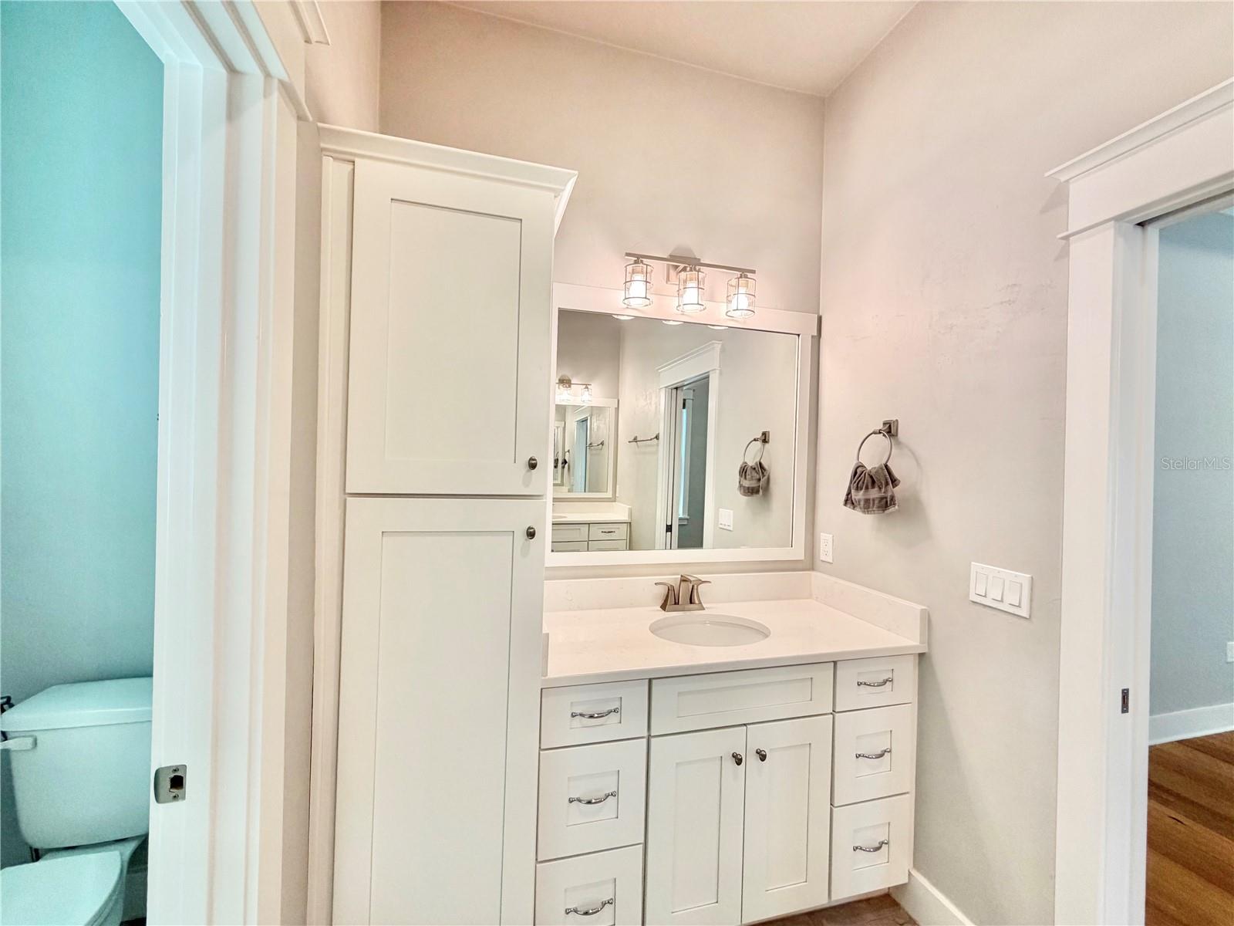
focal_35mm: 14
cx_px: 617
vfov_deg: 85.7
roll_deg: -0.5
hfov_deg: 102.1
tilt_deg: -0.5
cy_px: 463
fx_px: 499
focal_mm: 2.22
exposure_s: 1/120
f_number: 2.2
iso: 125
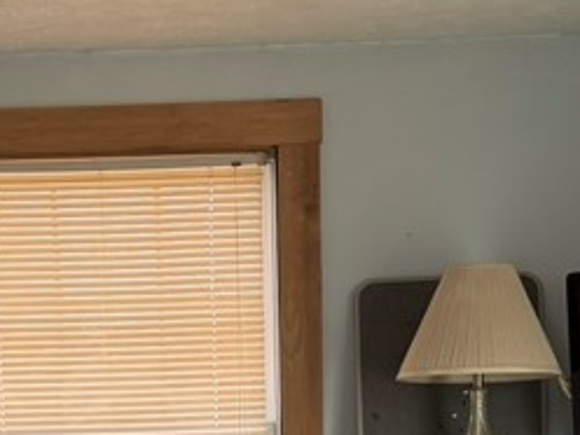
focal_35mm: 99
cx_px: 213
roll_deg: +1.5
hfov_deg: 19.8
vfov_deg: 13.9
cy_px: 671
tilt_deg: -7.4
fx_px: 1659
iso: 125
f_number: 1.78
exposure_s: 1/121
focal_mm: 6.76
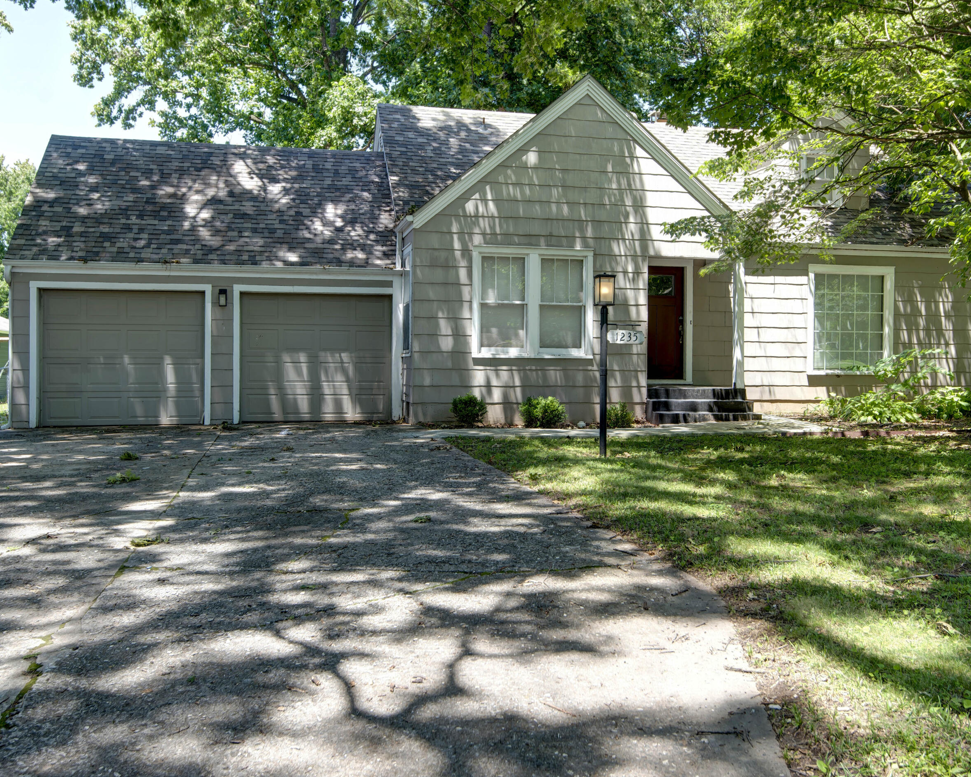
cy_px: 382
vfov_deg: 47.1
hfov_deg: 57.1
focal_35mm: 31
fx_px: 891
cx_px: 522
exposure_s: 1/45
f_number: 6.7
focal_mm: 26
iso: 100
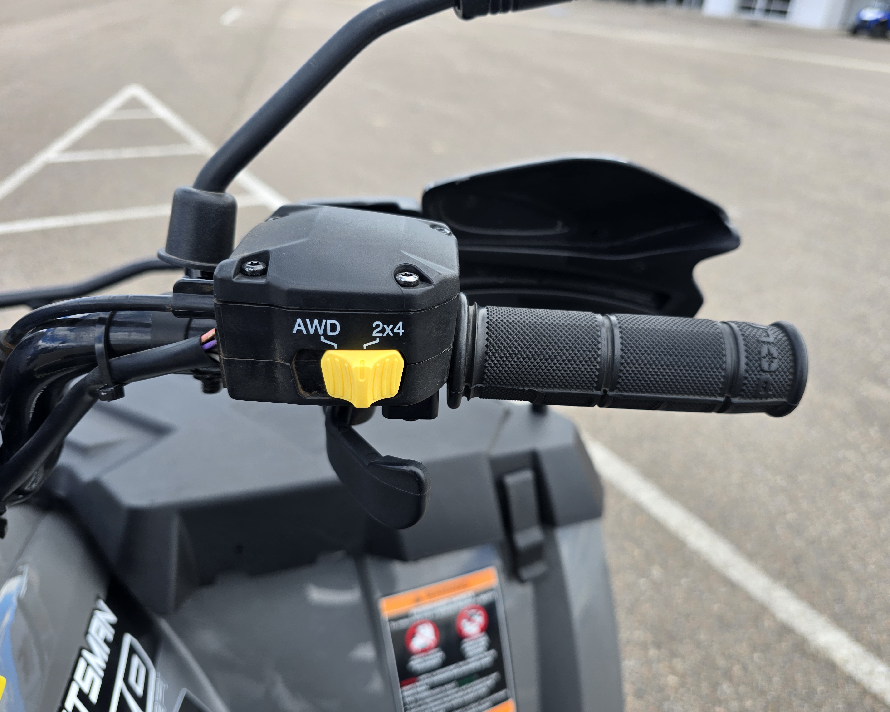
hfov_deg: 70.2
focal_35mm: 24
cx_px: 469
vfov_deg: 58.8
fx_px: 632
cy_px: 356
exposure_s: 1/180
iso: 12
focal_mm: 6.3
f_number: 1.7
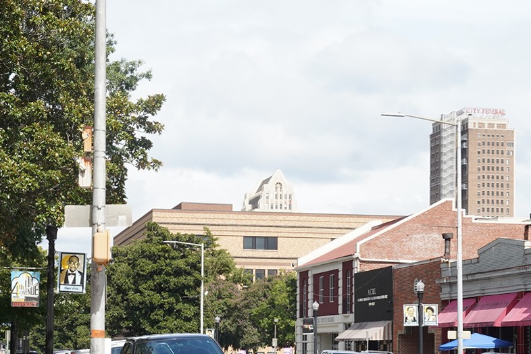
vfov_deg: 16.2
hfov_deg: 24.2
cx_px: 284
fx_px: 1239
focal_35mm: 84
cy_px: 280
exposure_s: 1/100
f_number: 13
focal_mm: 33
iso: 400
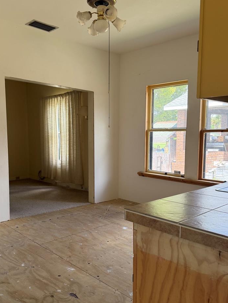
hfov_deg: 45.2
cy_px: 168
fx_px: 272
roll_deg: +0.4
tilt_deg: -6.3
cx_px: 93
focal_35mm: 31
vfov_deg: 58.2
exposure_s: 1/202
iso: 125
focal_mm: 6.76
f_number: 1.78
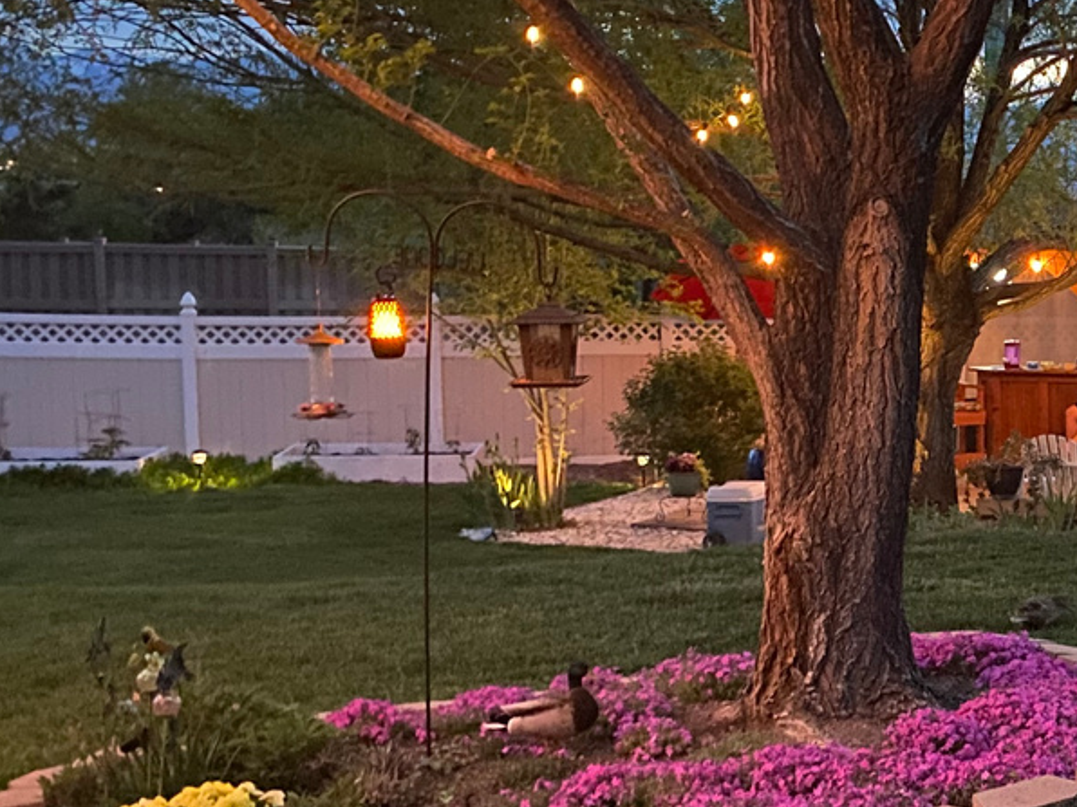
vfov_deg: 21.9
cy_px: 460
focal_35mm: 67
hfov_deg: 25.6
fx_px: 2085
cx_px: 1334
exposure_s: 1/8
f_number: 1.8
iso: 500
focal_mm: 4.25
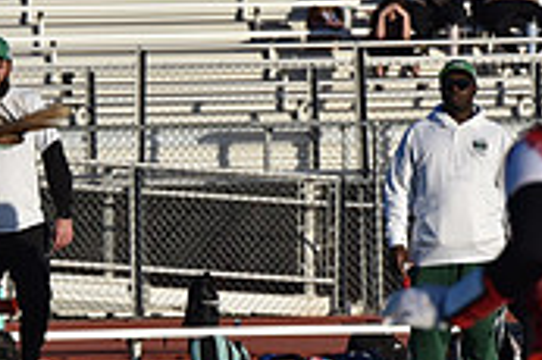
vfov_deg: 2.0
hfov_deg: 3.1
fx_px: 10093
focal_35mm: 671
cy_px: 311
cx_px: -44
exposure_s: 1/4000
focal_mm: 200
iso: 720
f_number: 5.6
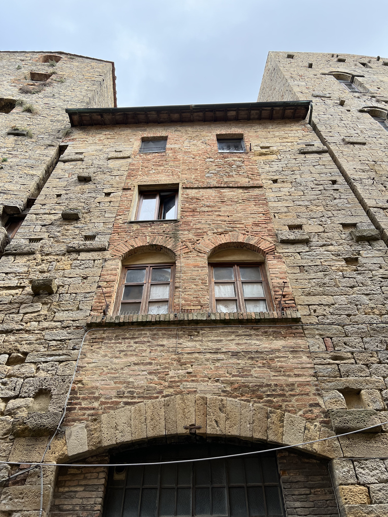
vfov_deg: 67.3
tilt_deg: +51.0
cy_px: 258
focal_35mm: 26
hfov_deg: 53.1
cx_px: 194
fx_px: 389
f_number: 1.5
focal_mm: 5.7
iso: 50
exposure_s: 1/924
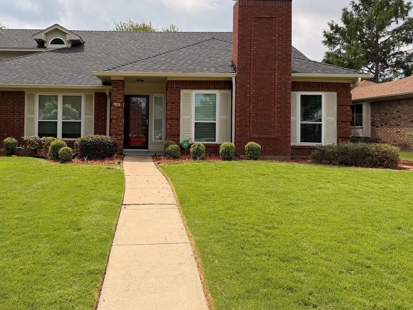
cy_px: 121
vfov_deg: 43.9
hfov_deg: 55.9
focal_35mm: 32
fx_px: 382
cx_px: 148
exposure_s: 1/6173
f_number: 1.78
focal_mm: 6.76
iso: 80
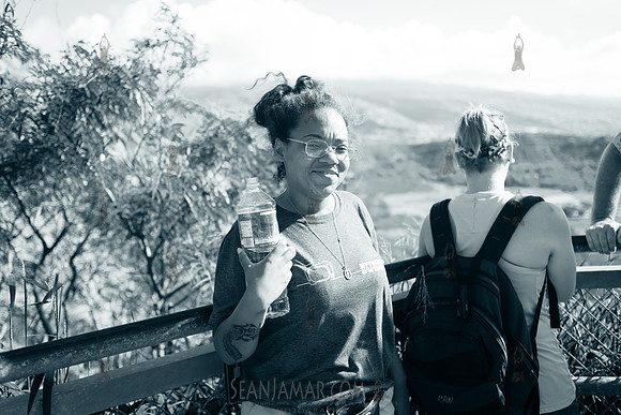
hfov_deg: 54.4
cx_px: 310
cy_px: 208
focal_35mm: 35
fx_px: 604
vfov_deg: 37.9
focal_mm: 35
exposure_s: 1/640
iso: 200
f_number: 3.2
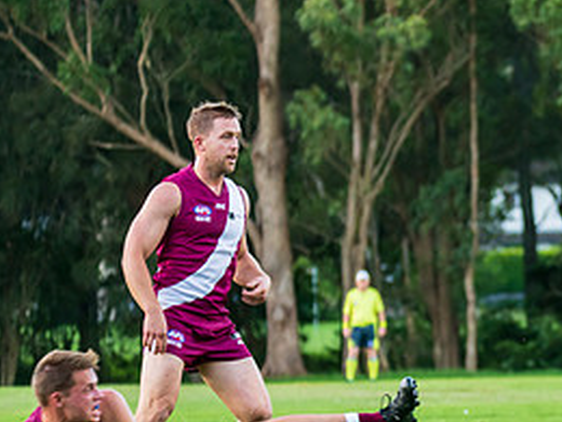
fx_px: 5569
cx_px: 623
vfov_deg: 4.3
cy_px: 237
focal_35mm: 343
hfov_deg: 5.8
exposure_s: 1/250
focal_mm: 160
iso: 1600
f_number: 5.6
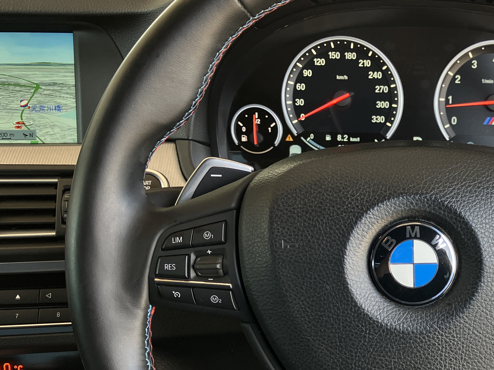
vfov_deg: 28.2
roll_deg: -1.7
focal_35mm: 51
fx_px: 728
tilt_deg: -27.1
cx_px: 428
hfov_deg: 35.6
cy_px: 268
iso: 64
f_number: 1.8
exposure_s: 1/100
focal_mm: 3.99
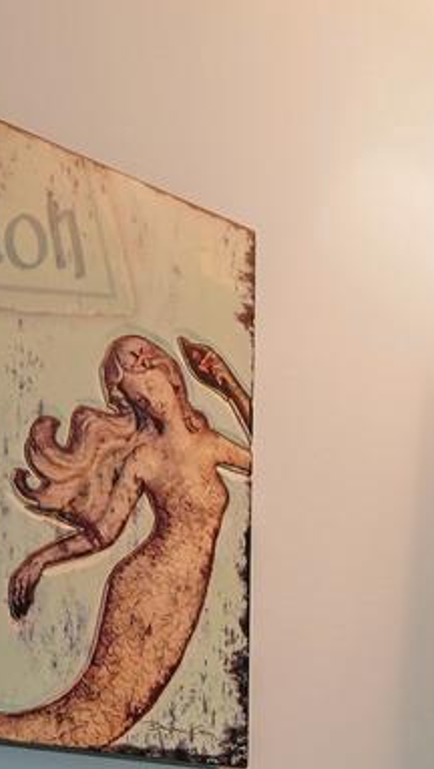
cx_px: 1165
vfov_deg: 22.8
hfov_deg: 11.1
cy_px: 968
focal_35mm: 84
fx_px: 1715
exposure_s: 1/30
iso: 125
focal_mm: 10
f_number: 2.8
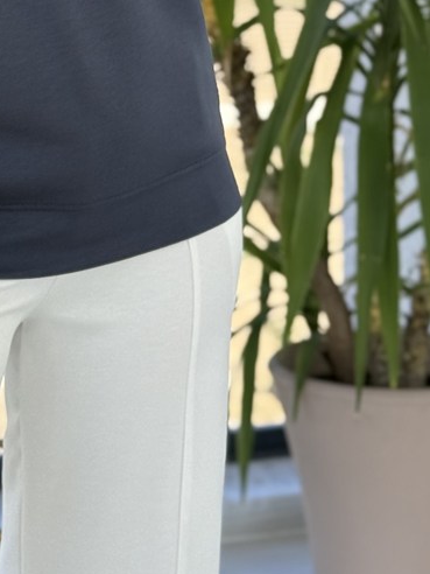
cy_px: -128
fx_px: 2153
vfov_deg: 14.6
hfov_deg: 11.4
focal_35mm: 130
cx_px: 71
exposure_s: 1/601
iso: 100
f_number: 1.78
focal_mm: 6.76
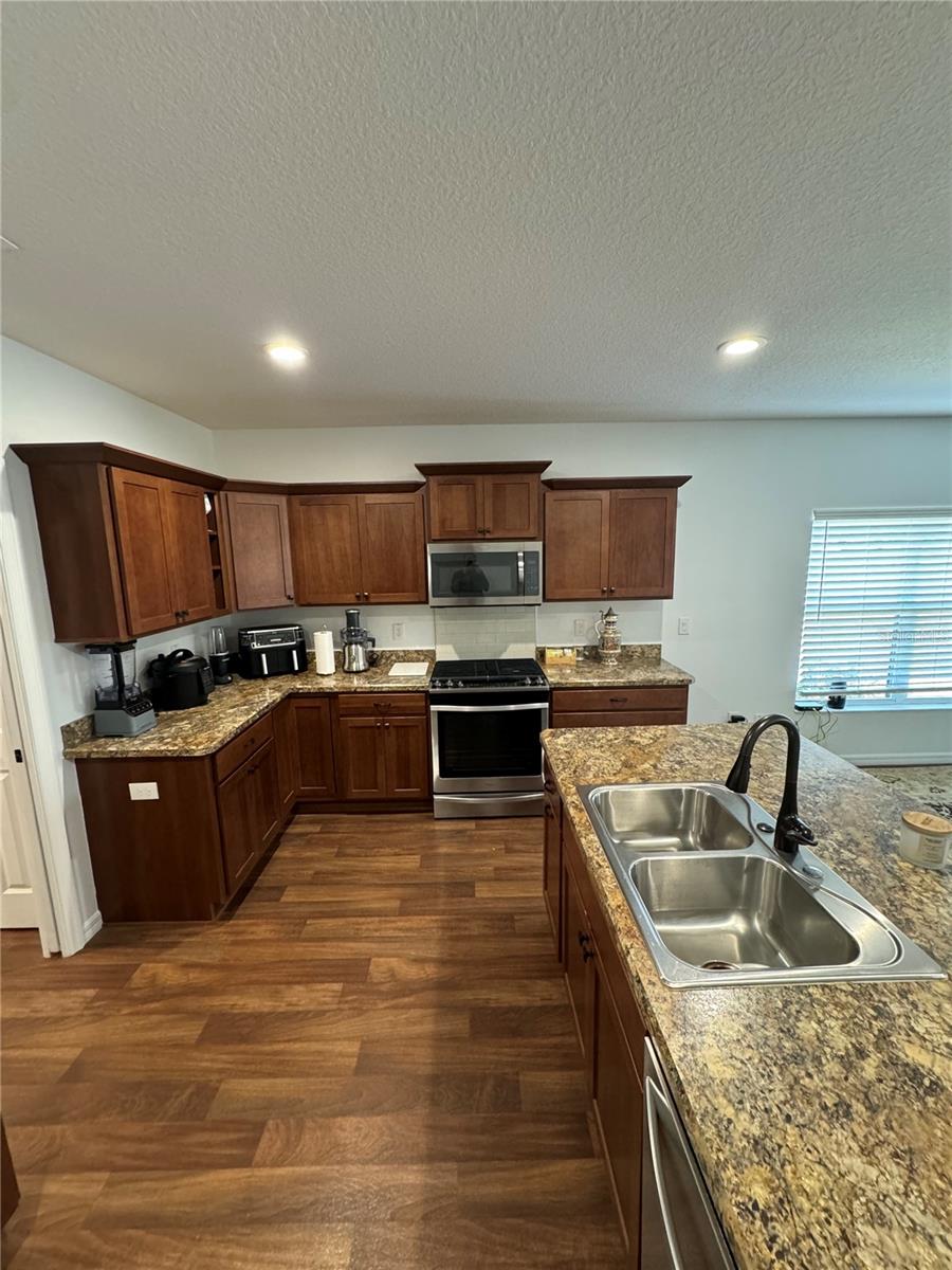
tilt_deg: -9.7
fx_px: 513
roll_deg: +1.4
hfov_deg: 85.7
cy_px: 635
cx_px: 476
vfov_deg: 102.1
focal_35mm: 14
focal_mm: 2.22
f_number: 2.2
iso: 400
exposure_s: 1/60
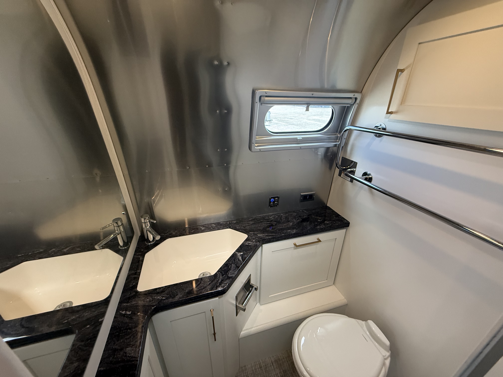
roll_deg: -0.1
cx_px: 252
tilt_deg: -25.2
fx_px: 203
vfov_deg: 85.7
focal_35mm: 14
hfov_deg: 102.1
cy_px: 188
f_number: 2.2
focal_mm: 2.22
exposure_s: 1/100
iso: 250
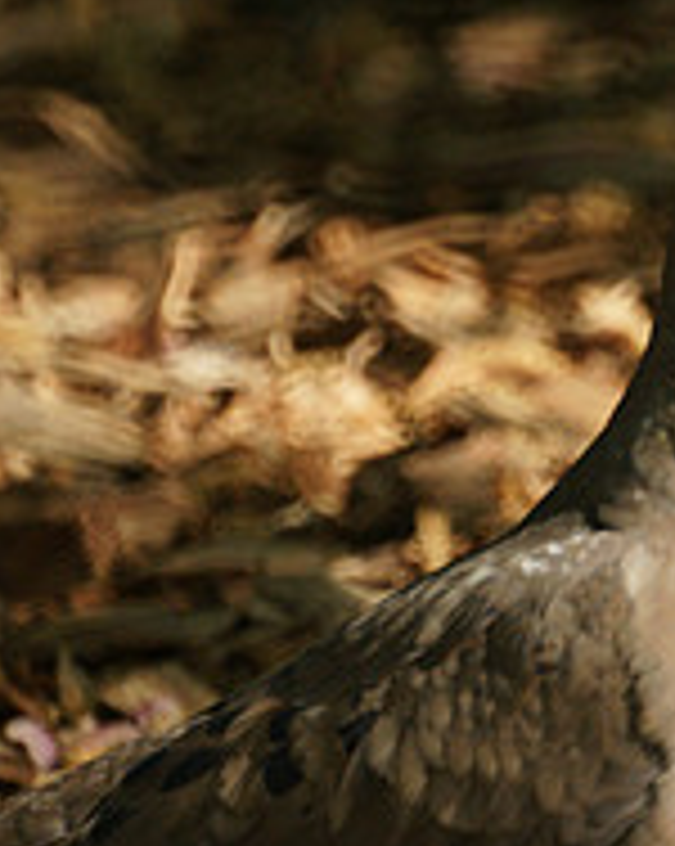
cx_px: 1143
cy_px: 502
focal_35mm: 2173
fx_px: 54352
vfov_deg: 0.9
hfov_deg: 0.7
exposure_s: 1/500
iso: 500
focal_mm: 500
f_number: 8
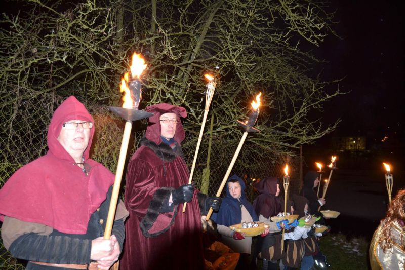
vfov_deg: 47.9
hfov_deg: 67.4
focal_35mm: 27
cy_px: 135
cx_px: 202
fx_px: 304
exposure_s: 1/15
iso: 800
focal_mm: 18
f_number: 3.5
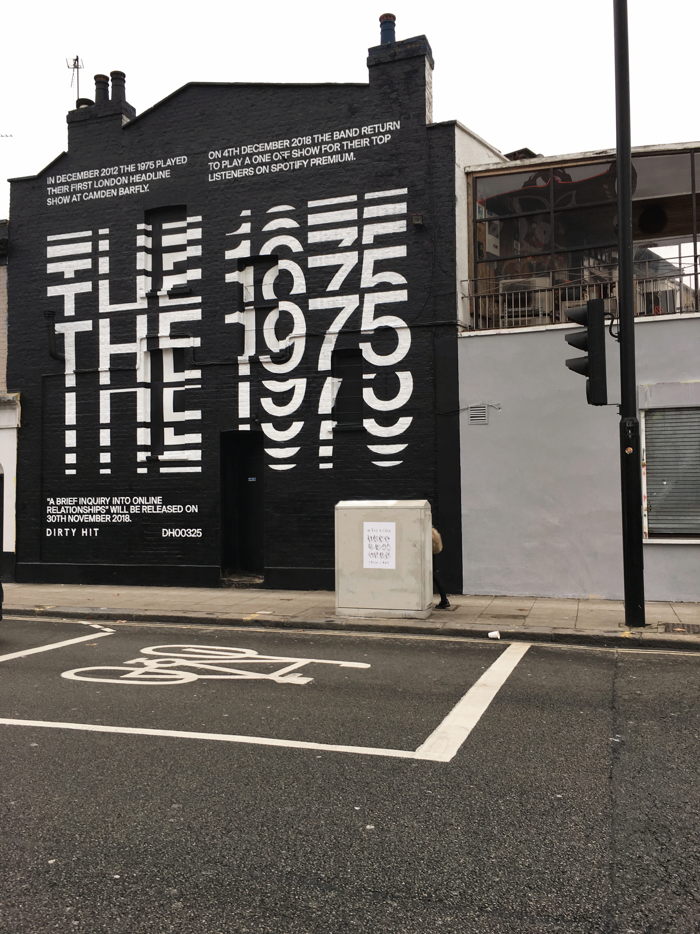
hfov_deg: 48.2
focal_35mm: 29
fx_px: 782
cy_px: 467
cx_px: 350
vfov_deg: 61.7
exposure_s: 1/50
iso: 25
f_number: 2.2
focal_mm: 4.15
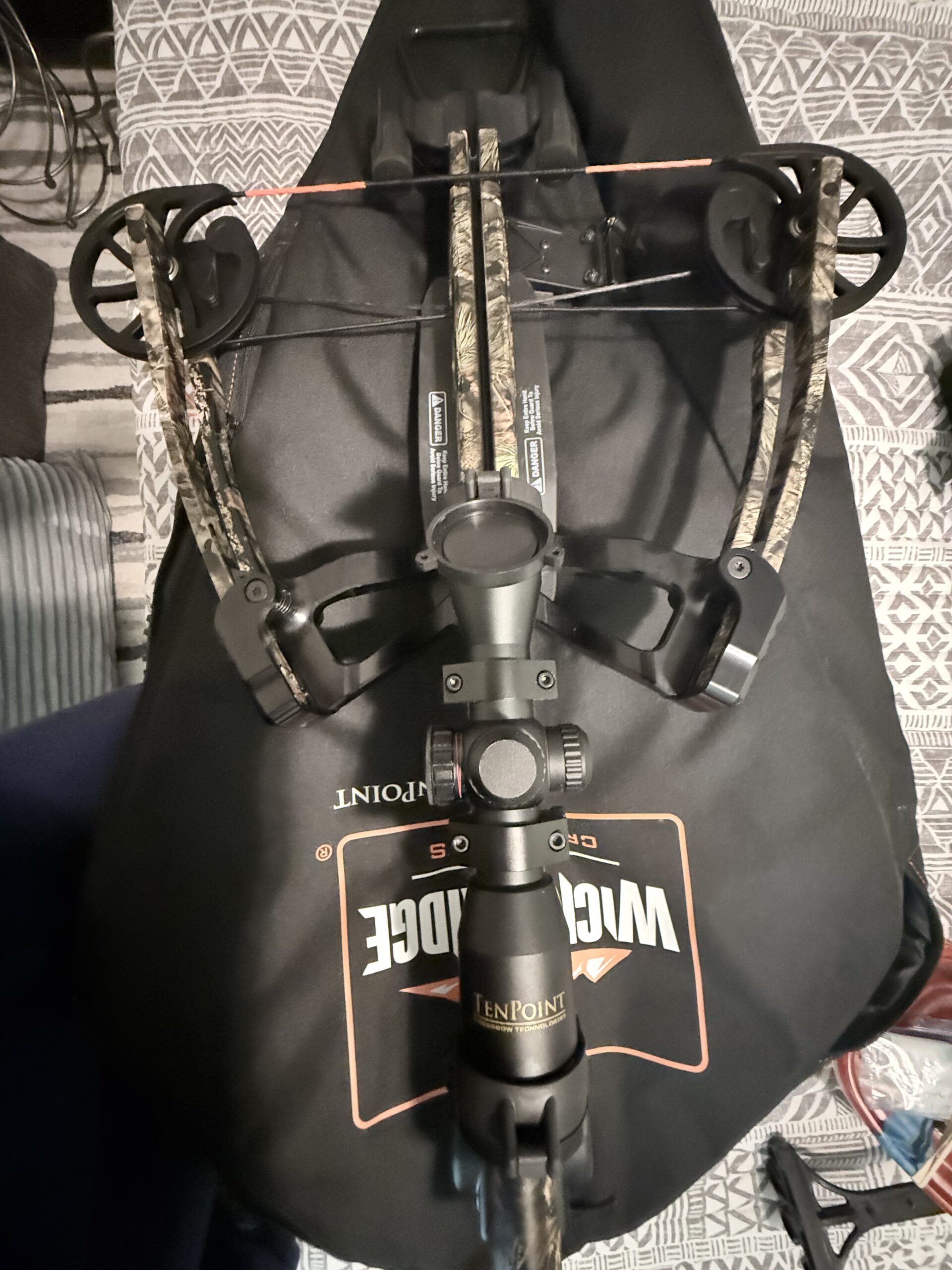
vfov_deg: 102.1
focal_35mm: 14
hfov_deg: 85.7
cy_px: 635
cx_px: 476
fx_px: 513
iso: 2000
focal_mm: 2.22
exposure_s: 1/30
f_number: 2.2
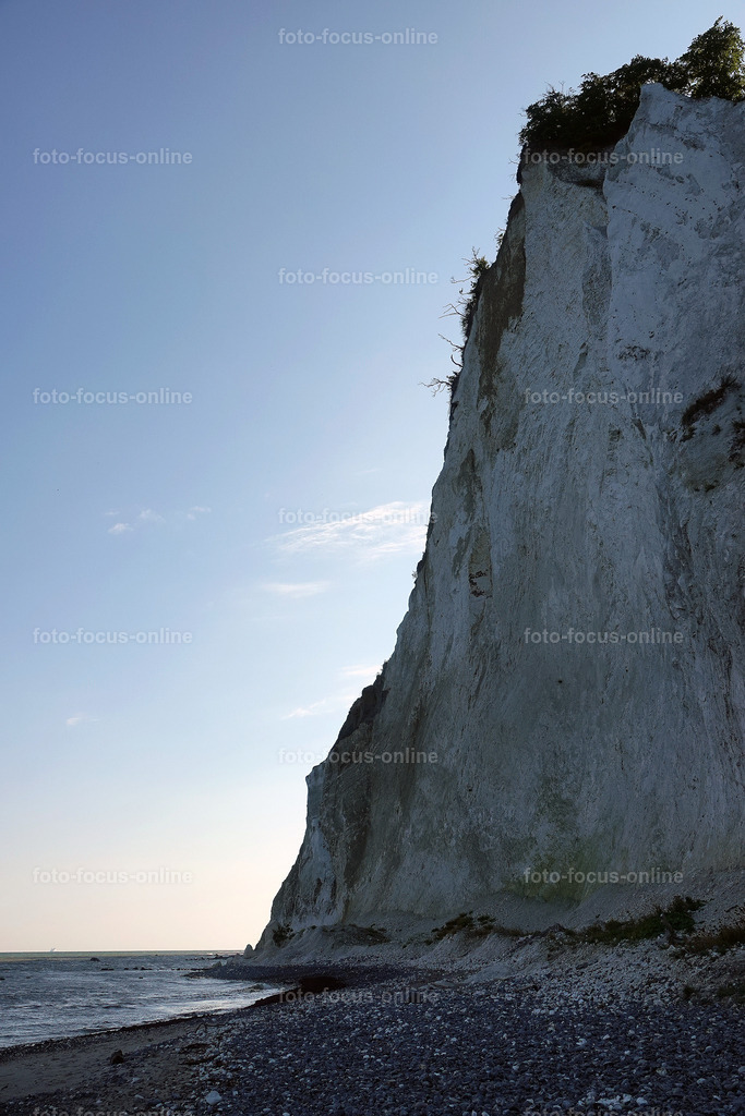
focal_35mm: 30
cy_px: 558
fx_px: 931
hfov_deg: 43.6
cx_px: 372
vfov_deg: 61.9
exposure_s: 1/1000
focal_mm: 11.03
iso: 100
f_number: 5
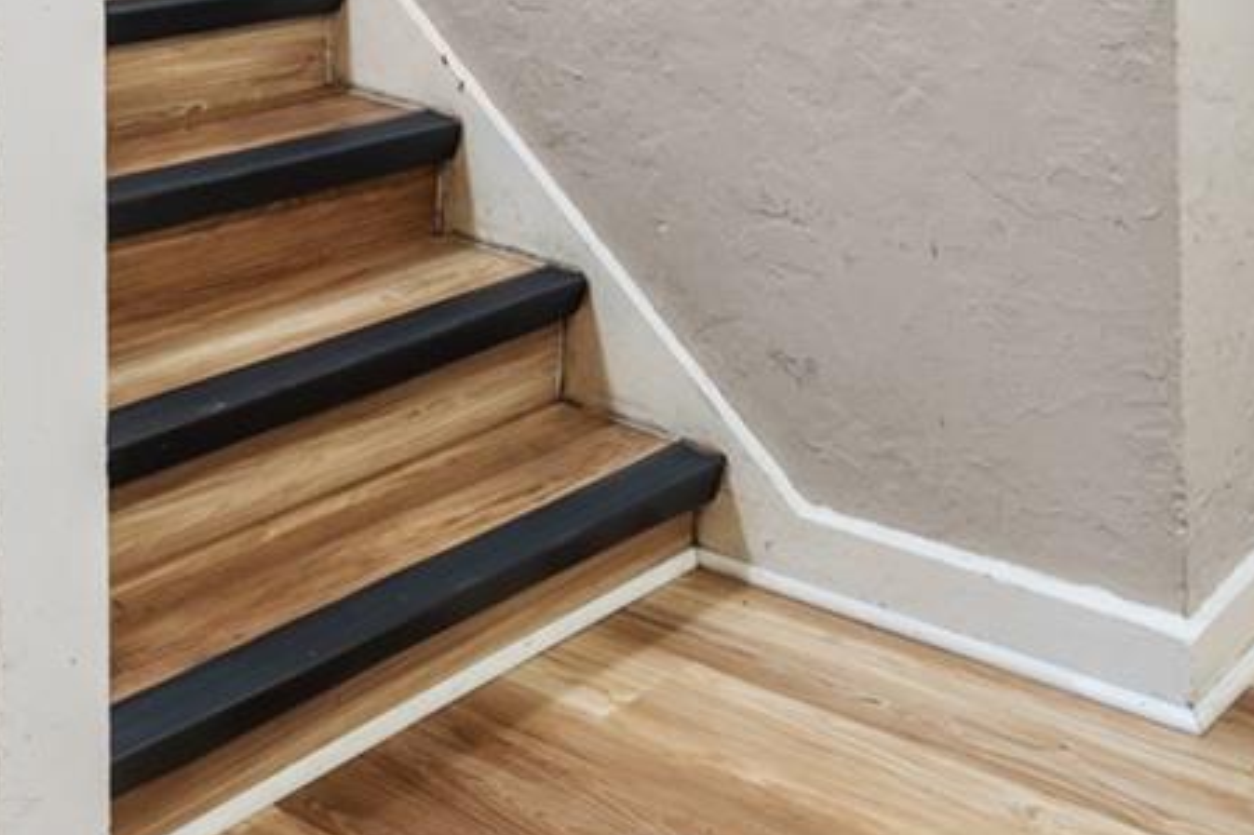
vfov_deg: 20.4
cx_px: 564
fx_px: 1985
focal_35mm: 57
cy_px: -413
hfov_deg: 35.0
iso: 250
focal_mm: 16
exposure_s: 1/1.25
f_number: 9
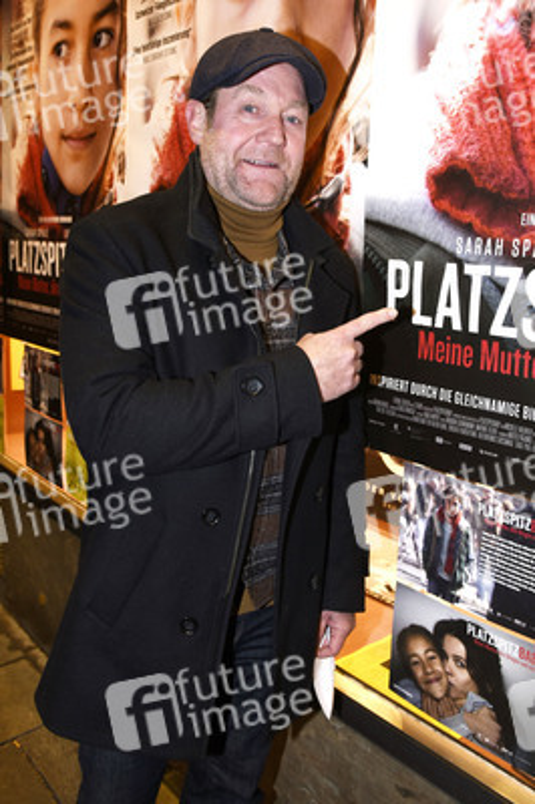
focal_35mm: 27
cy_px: 402
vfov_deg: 67.4
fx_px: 603
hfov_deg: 47.9
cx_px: 268
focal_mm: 27
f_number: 6.3
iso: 800
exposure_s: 1/60
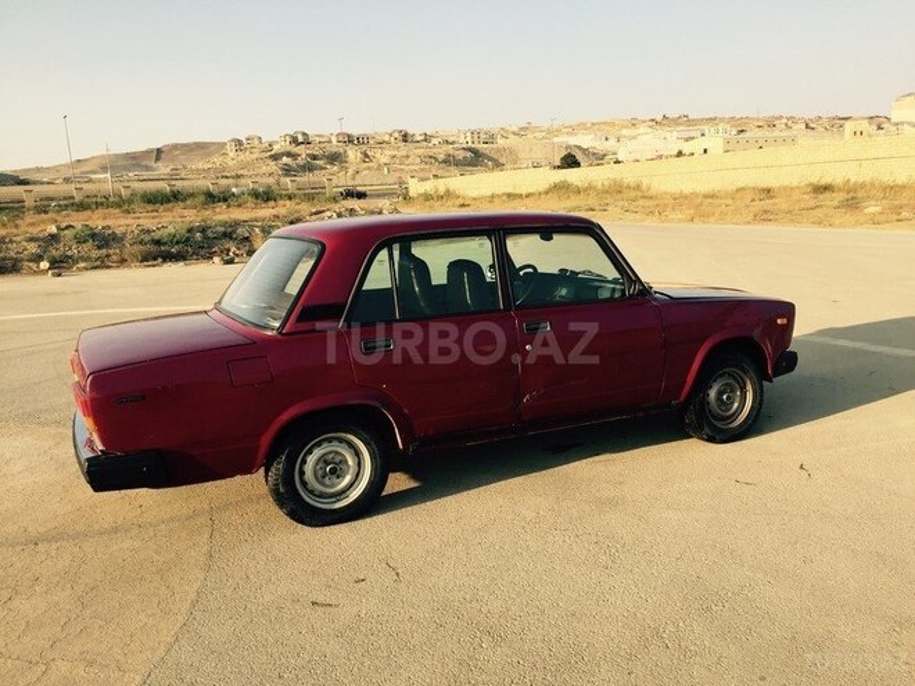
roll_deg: +2.2
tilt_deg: -9.2
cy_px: 343
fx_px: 767
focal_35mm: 29
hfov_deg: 61.7
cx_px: 458
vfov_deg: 48.2
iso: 32
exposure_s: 1/989
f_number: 2.2
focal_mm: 4.15
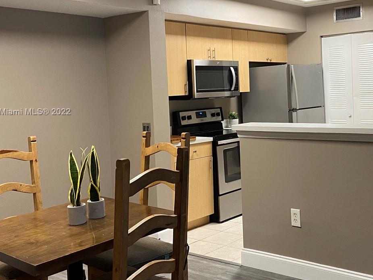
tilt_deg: -3.0
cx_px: 264
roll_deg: +2.8
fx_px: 485
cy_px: 112
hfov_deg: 41.2
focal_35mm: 45
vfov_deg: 32.1
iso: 200
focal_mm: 4.25
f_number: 1.8
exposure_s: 1/60
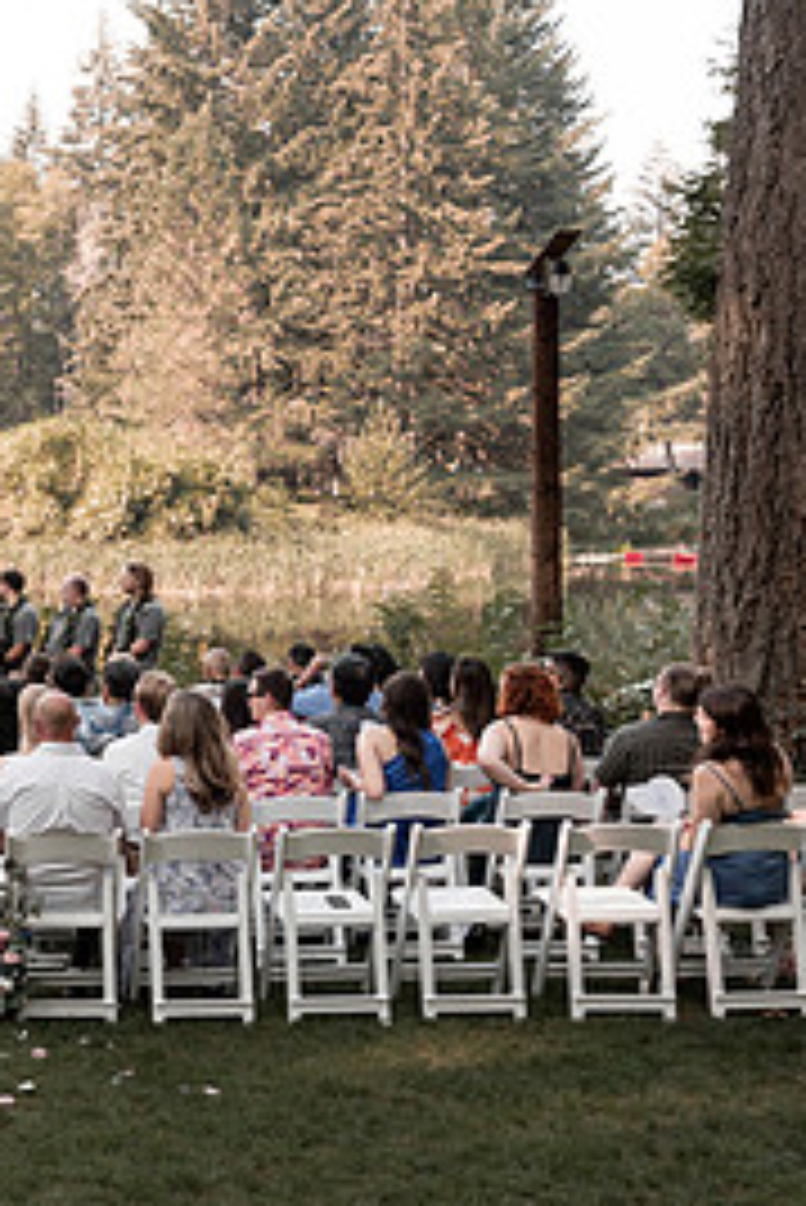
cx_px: -284
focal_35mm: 52
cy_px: 416
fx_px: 1744
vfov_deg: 37.8
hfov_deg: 22.8
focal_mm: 24
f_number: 2.8
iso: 200
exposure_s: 1/800
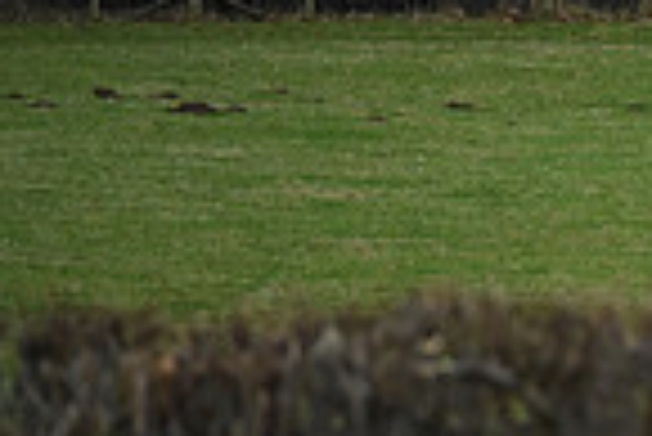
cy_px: 27
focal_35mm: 799
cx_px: 1295
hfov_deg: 2.6
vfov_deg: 1.7
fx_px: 14485
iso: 3200
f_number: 4.5
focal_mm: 200
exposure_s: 1/1000
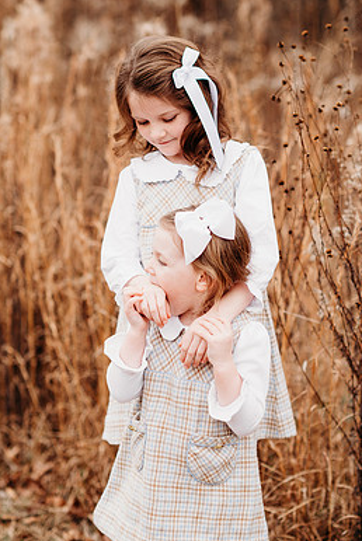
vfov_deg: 20.6
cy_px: 269
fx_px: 1490
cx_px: 161
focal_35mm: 99
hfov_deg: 13.8
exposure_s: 1/320
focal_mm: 85
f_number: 2.5
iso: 125
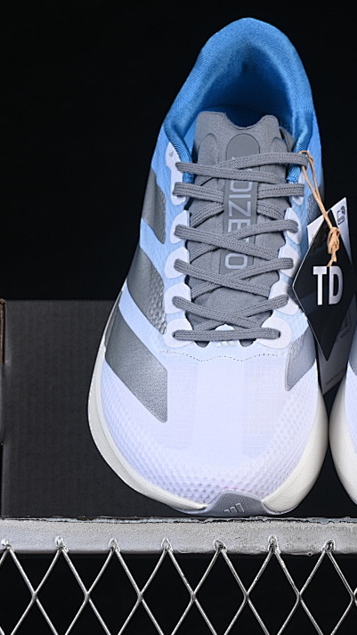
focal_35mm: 119
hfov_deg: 10.1
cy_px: 317
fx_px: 2003
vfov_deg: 18.0
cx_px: 332
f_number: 8
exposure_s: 1/80
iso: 160
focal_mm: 50
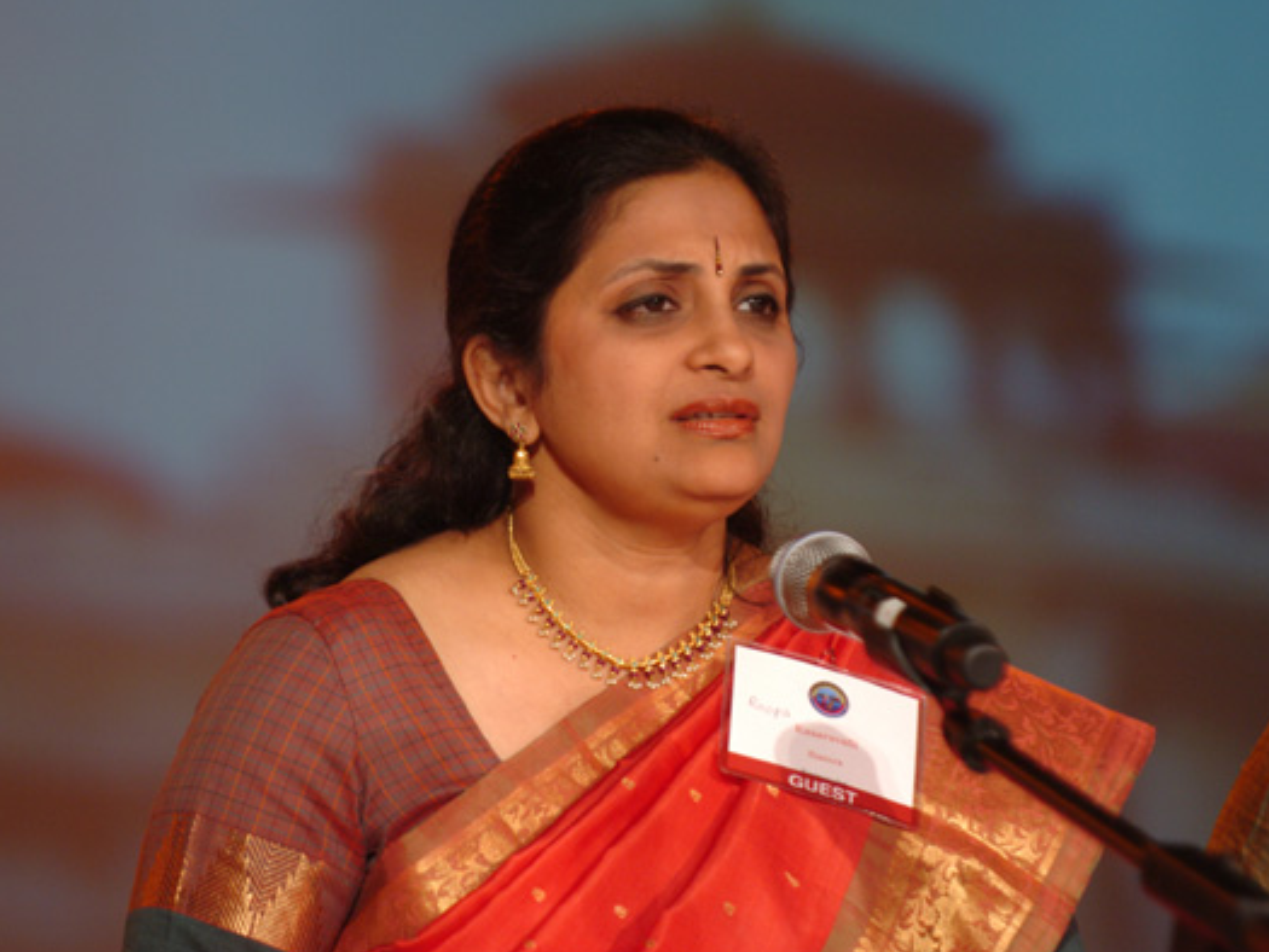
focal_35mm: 288
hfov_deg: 6.9
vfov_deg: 5.2
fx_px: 10544
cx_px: 626
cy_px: 477
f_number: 2.8
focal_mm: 175
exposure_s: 1/60
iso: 400
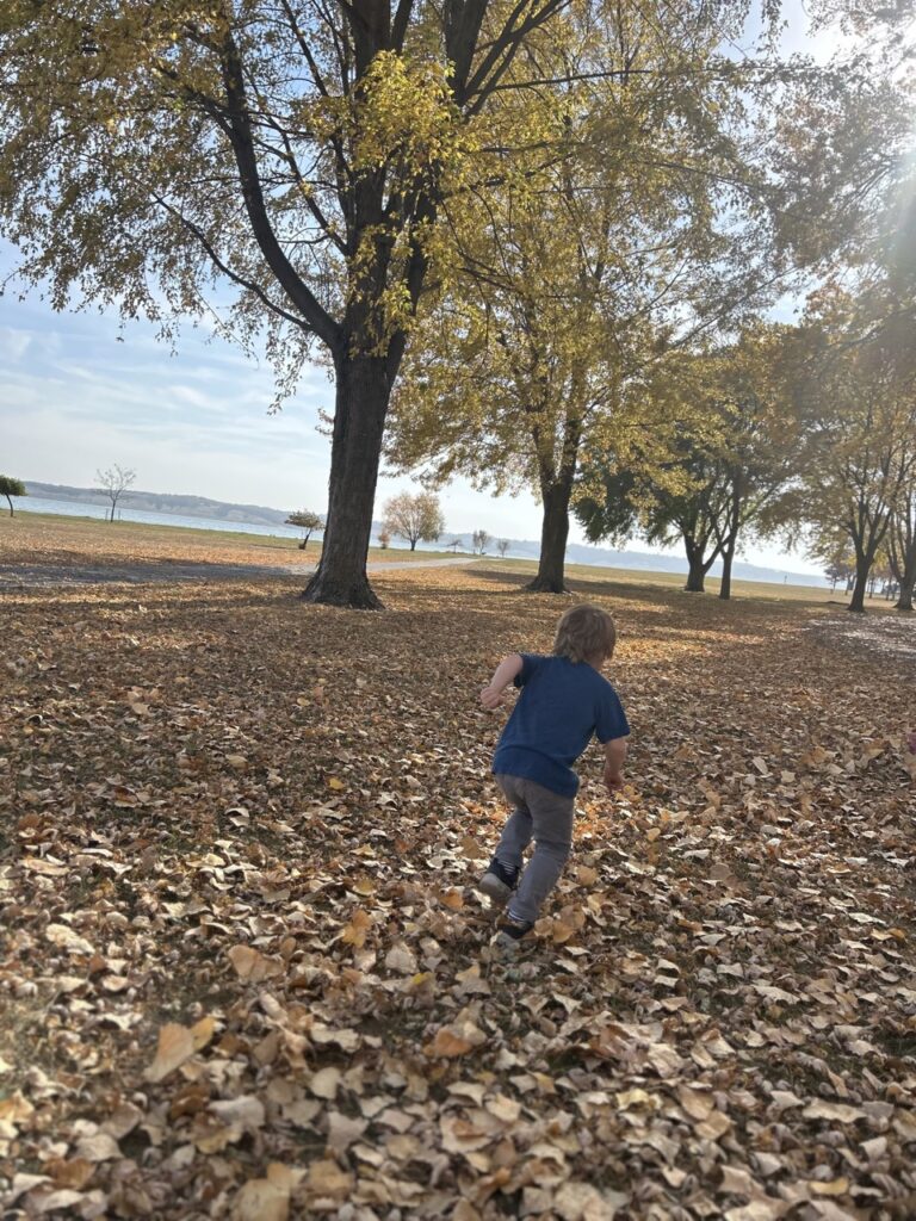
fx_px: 917
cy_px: 610
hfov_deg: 53.1
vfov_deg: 67.3
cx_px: 458
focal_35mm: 26
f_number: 1.5
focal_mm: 5.7
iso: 50
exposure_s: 1/3704
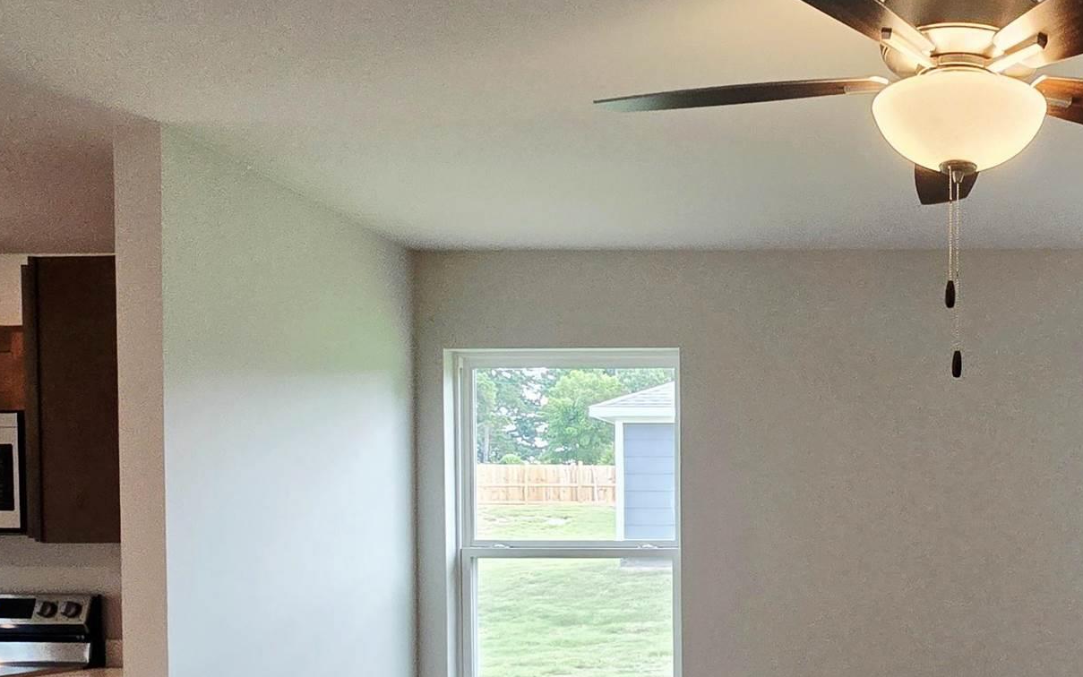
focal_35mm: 35
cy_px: 556
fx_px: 1033
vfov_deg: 35.0
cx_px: 950
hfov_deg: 49.9
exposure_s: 1/60.2
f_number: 2.2
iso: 64
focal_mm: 2.2
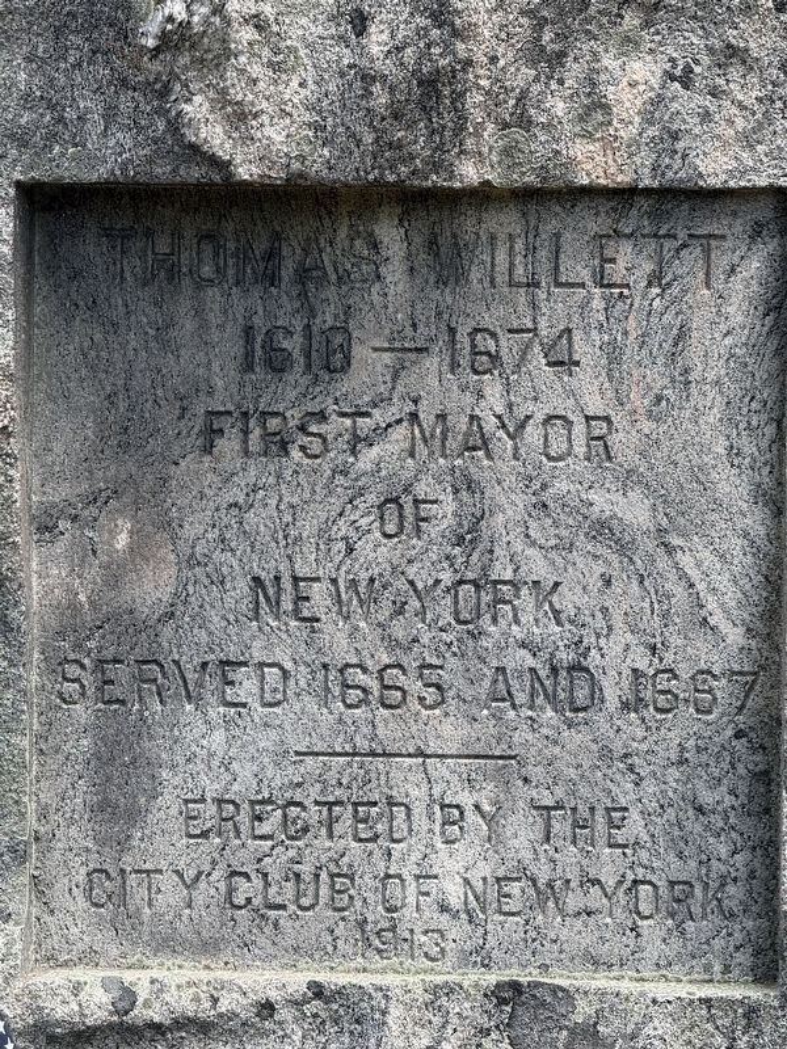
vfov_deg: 16.4
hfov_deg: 12.3
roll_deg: -1.6
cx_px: 394
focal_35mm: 120
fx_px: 3638
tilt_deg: -5.1
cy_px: 524
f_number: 2.8
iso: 64
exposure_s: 1/414
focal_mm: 15.66
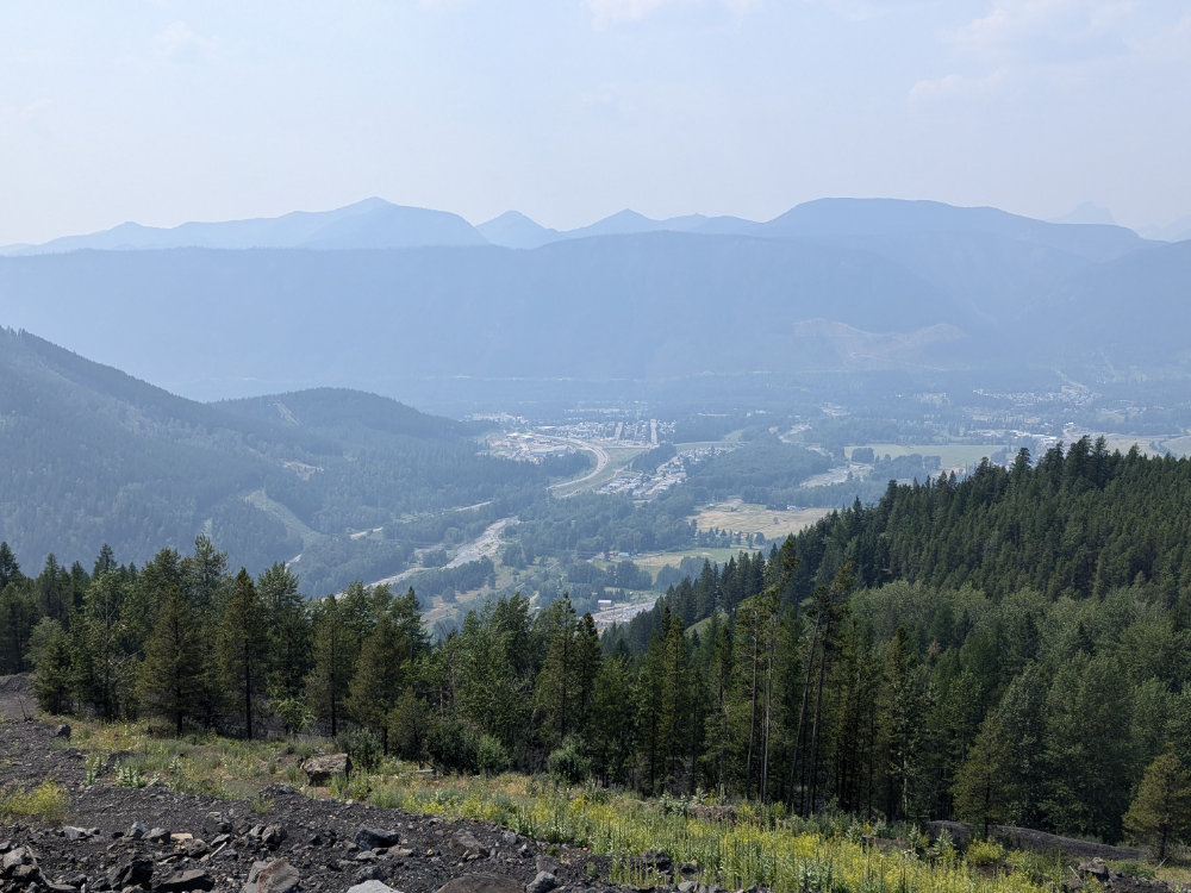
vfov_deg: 56.8
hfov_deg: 71.6
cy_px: 446
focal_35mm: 24
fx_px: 826
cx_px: 596
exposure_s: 1/2762
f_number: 1.9
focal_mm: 6.8
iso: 48
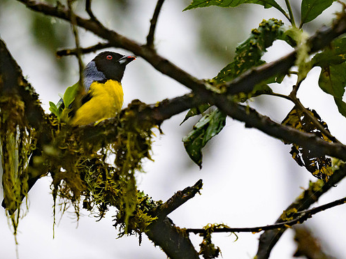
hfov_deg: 2.2
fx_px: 9064
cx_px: 196
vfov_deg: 1.6
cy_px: 80
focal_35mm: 907
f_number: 2.8
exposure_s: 1/800
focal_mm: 400
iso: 1100
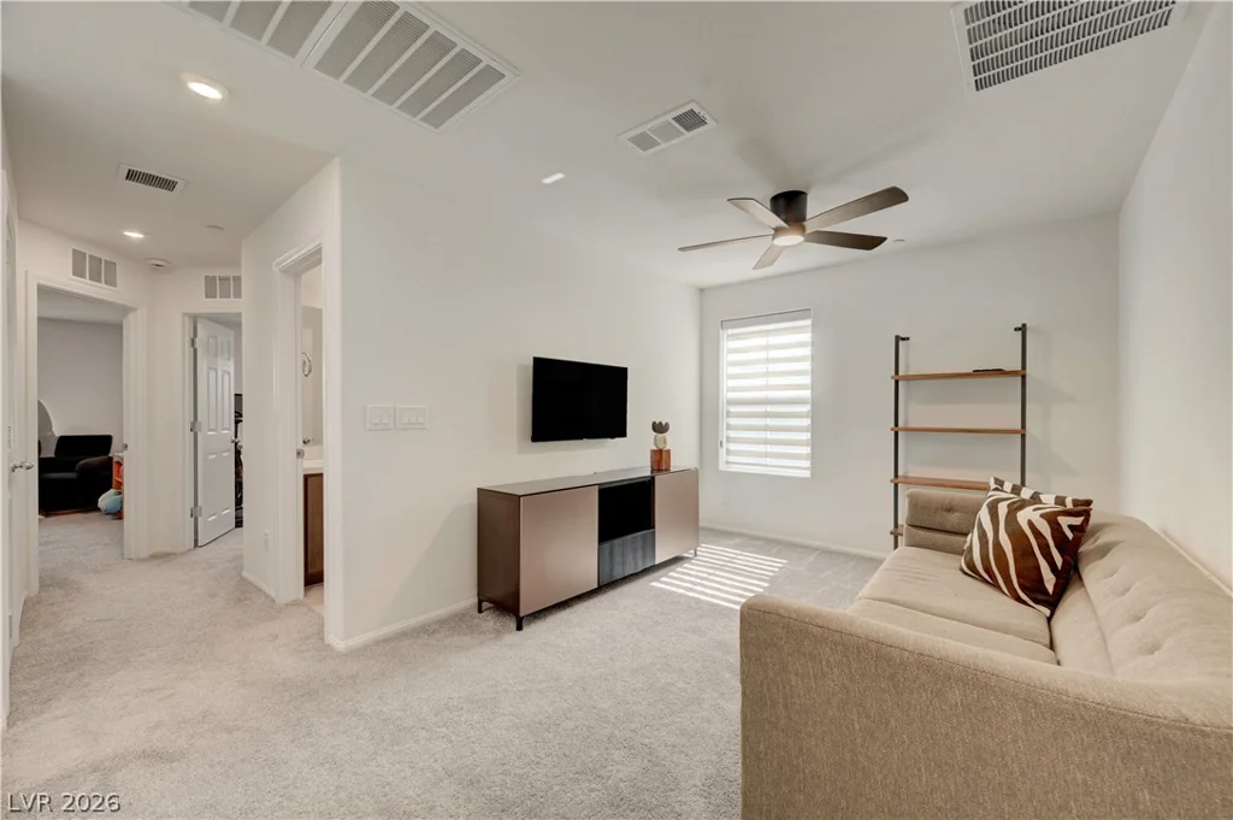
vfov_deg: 81.1
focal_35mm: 14
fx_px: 479
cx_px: 616
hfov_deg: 104.3
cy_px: 410
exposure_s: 1/30
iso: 800
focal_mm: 14
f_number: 8
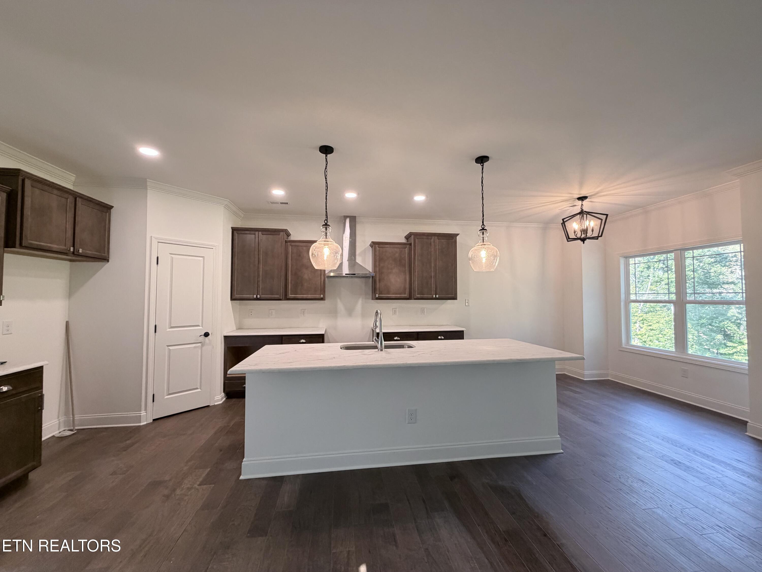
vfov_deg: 85.7
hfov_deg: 102.1
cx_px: 381
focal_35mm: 14
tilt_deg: +2.2
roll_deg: +0.3
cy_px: 286
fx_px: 308
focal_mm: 2.22
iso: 250
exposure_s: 1/120
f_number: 2.2
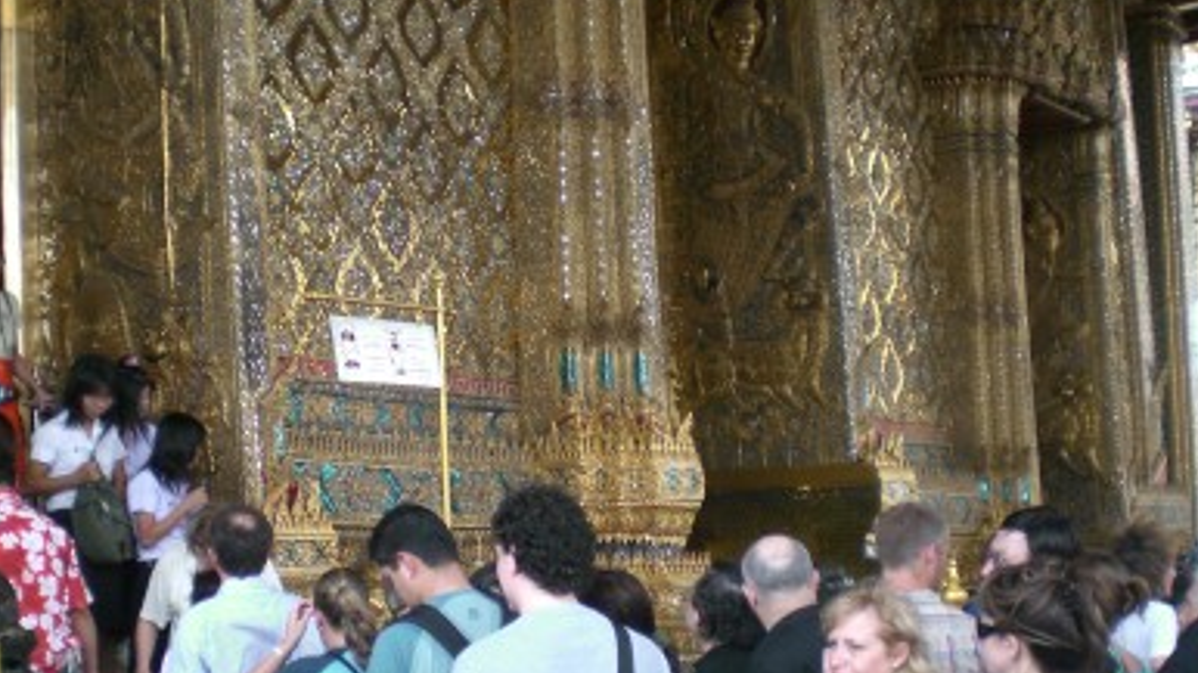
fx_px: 1874
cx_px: 518
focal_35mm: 59
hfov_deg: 35.4
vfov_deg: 20.3
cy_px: 448
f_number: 3.1
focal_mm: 6.3
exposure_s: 1/160
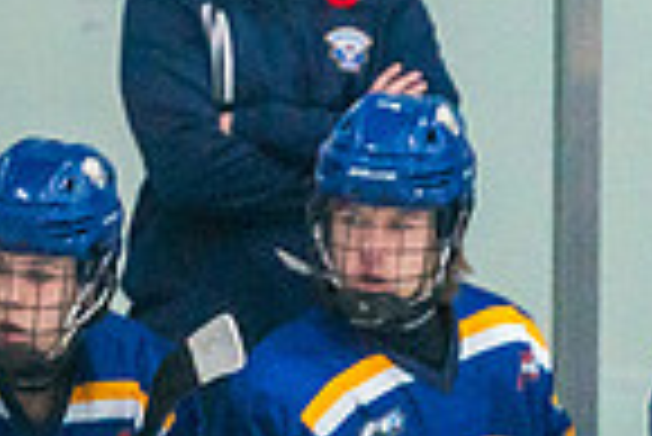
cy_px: 890
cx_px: -1143
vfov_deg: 1.1
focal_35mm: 1202
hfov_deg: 1.7
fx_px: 21791
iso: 3200
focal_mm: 200
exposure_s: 1/1250
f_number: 2.8
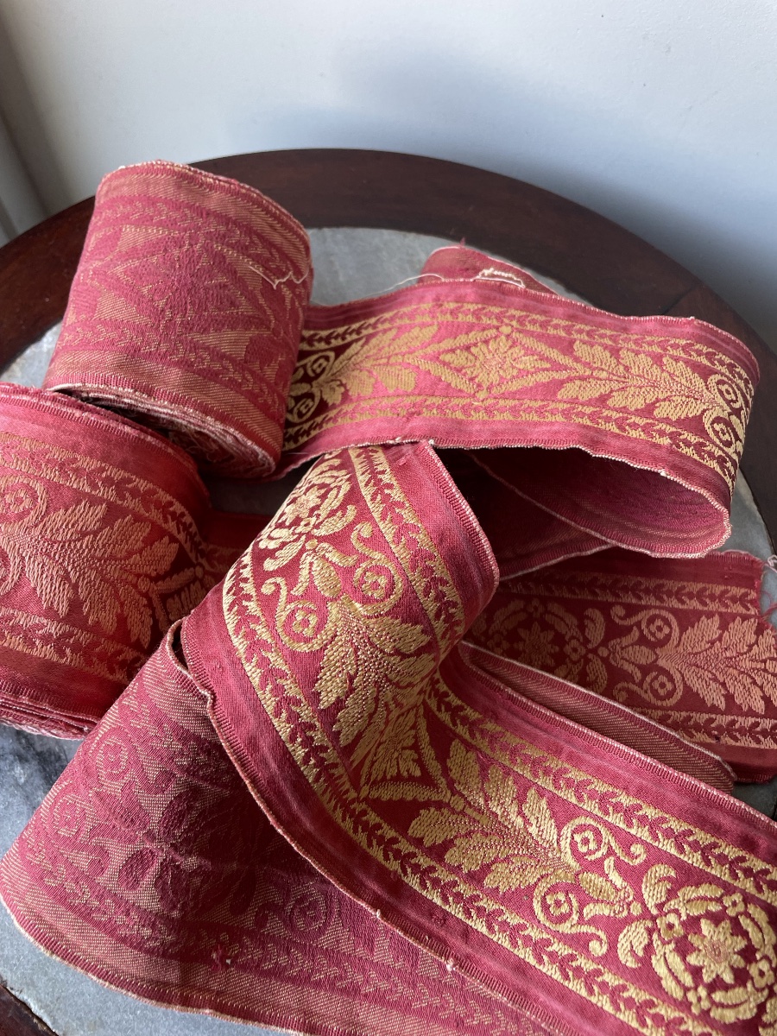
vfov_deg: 67.3
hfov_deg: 53.1
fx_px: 778
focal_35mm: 26
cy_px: 518
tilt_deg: -69.0
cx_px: 388
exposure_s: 1/121
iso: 100
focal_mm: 4.2
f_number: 1.6
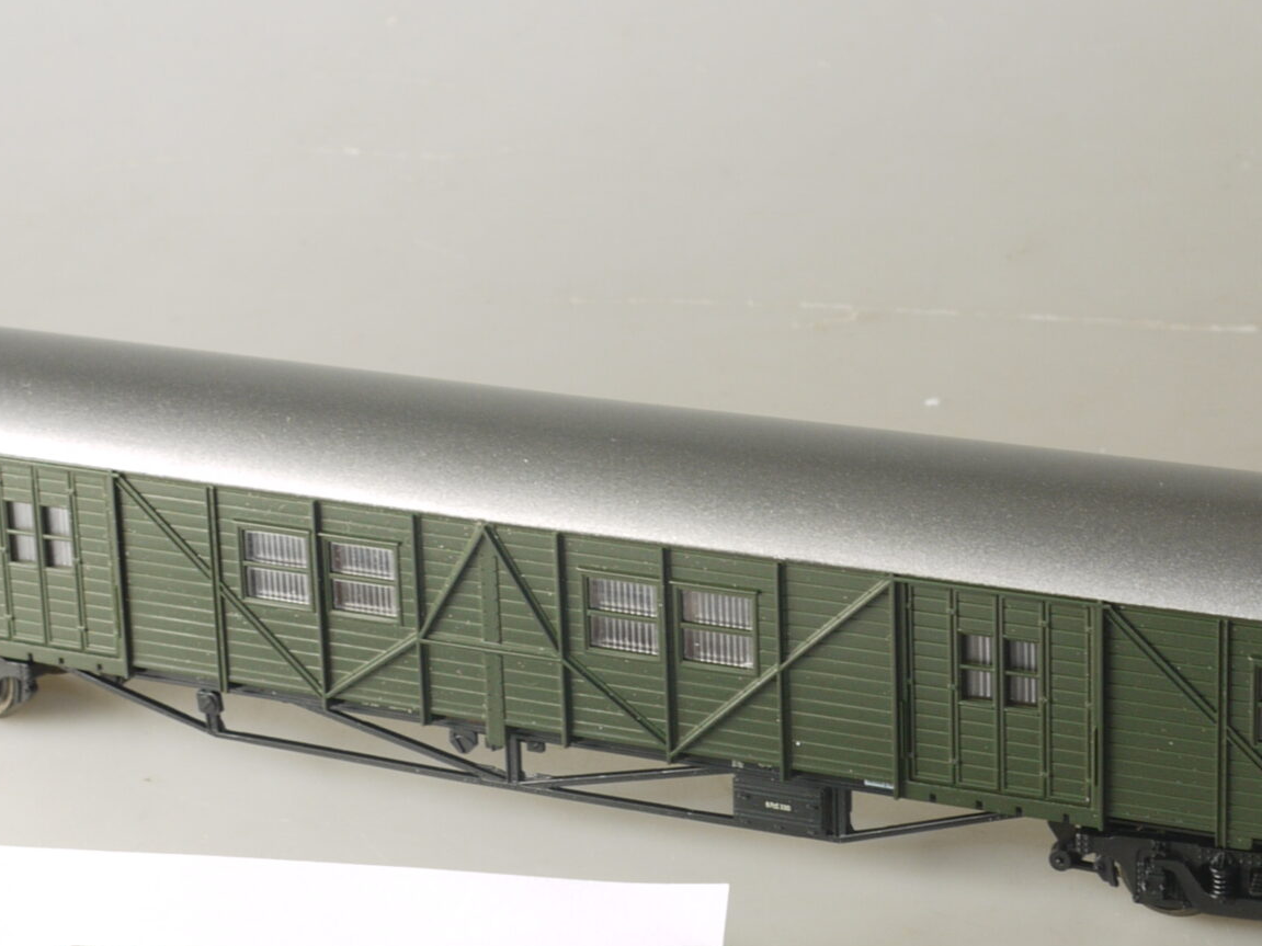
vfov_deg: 12.2
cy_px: 612
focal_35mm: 121
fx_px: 4411
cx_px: 639
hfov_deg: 16.3
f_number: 10
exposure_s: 1/13
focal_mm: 24
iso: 100
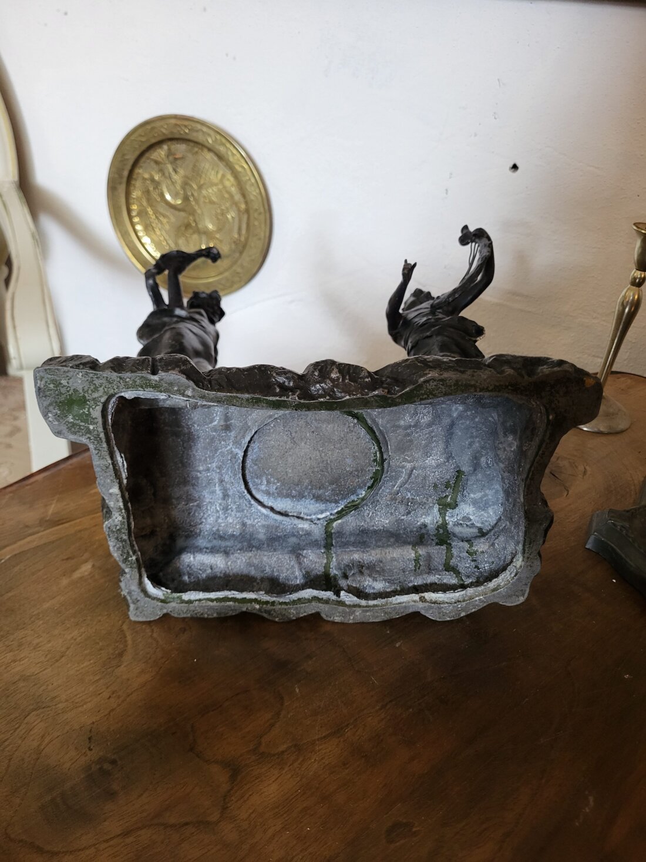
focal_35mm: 26
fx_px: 647
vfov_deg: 67.3
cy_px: 431
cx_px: 323
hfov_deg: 53.1
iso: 320
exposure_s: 1/50
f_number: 1.8
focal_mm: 5.4
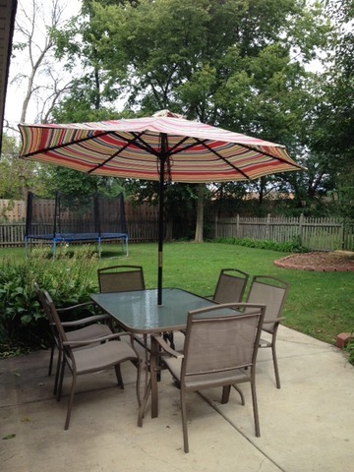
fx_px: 450
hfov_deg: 42.9
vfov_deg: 55.4
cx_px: 177
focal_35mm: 33
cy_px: 236
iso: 50
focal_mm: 4.13
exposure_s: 1/310
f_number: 2.4
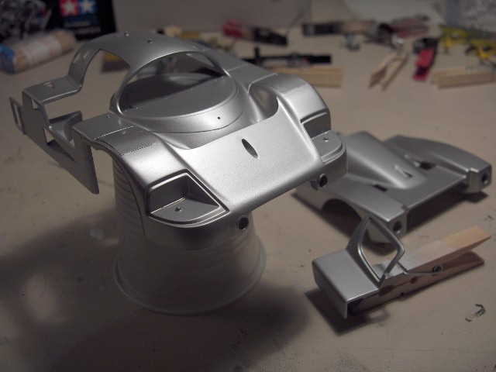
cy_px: 186
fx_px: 559
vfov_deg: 36.8
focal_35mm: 39
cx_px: 248
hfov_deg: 47.9
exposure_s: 1/108
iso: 200
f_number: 2.8
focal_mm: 8
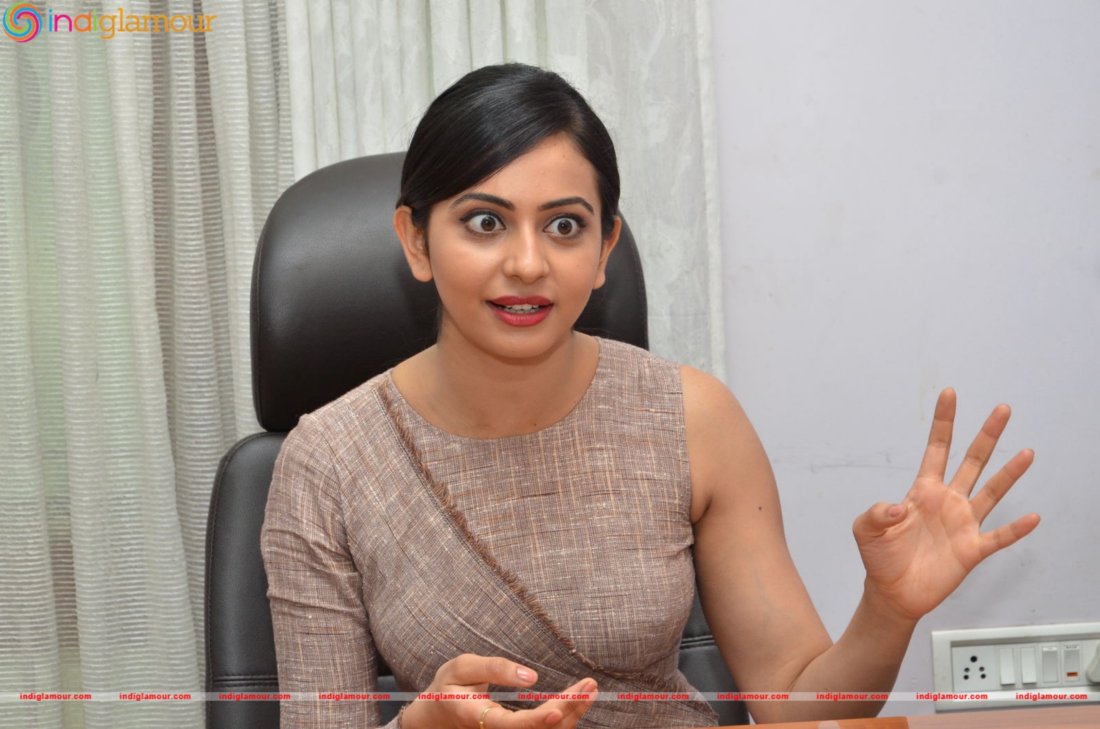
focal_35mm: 93
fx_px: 2836
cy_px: 364
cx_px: 550
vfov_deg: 14.6
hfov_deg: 22.0
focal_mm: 62
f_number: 6.3
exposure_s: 1/125
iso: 1000
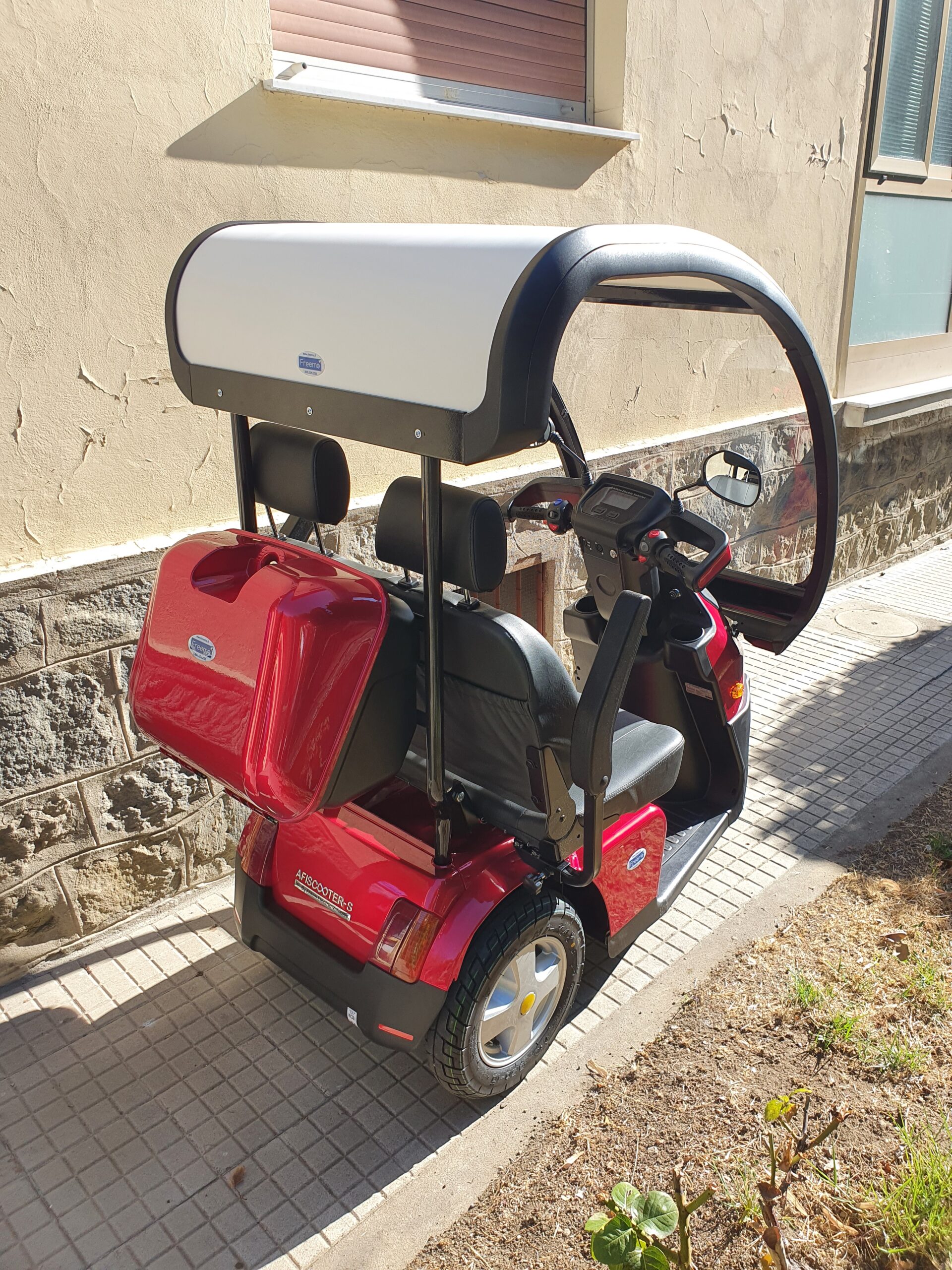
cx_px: 476
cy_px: 635
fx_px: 953
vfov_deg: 67.3
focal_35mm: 26
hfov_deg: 53.1
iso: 50
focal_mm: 4.3
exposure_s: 1/640
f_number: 2.4
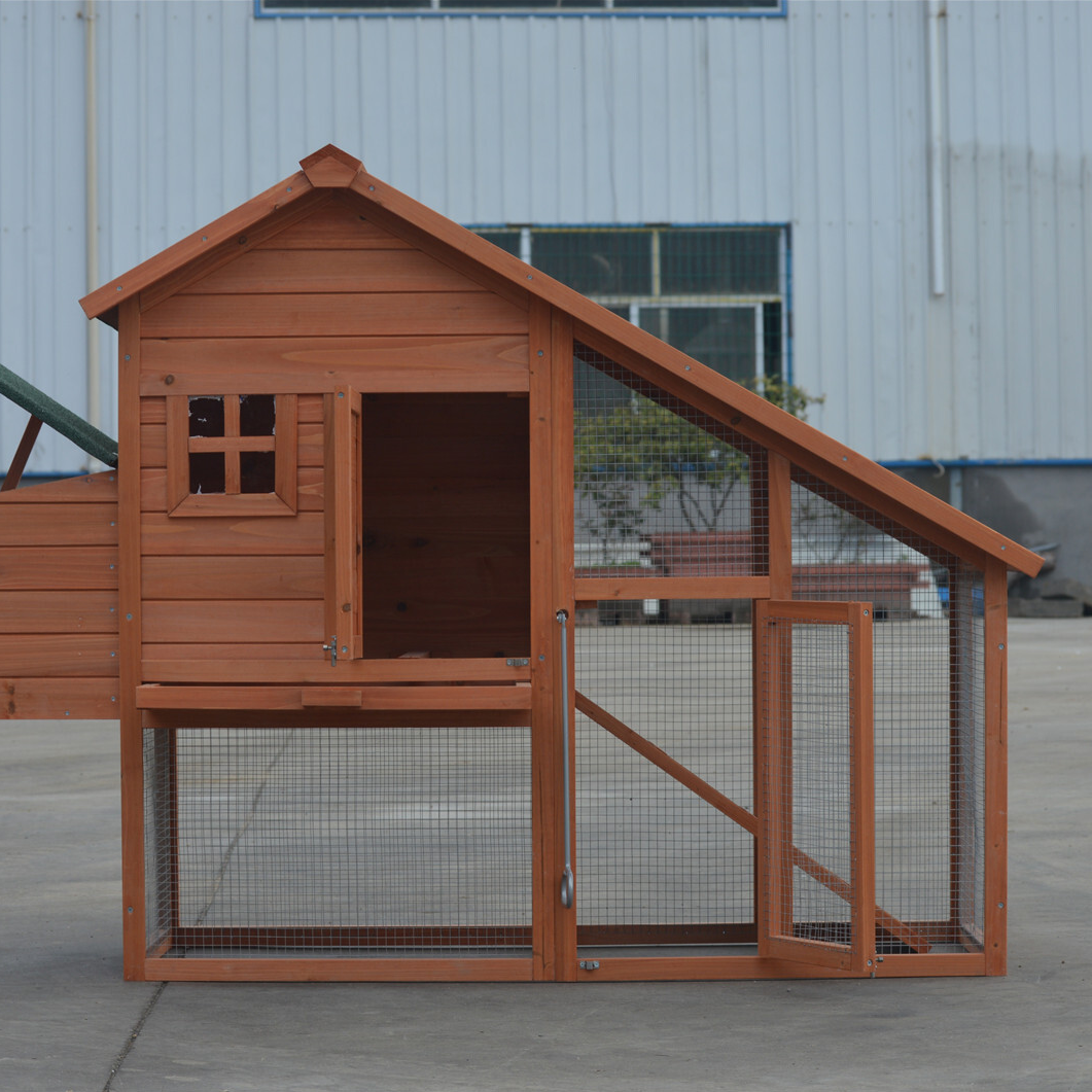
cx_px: 466
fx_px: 3770
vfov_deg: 16.5
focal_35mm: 106
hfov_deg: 16.5
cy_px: 546
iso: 100
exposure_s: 1/160
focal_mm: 55
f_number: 6.3
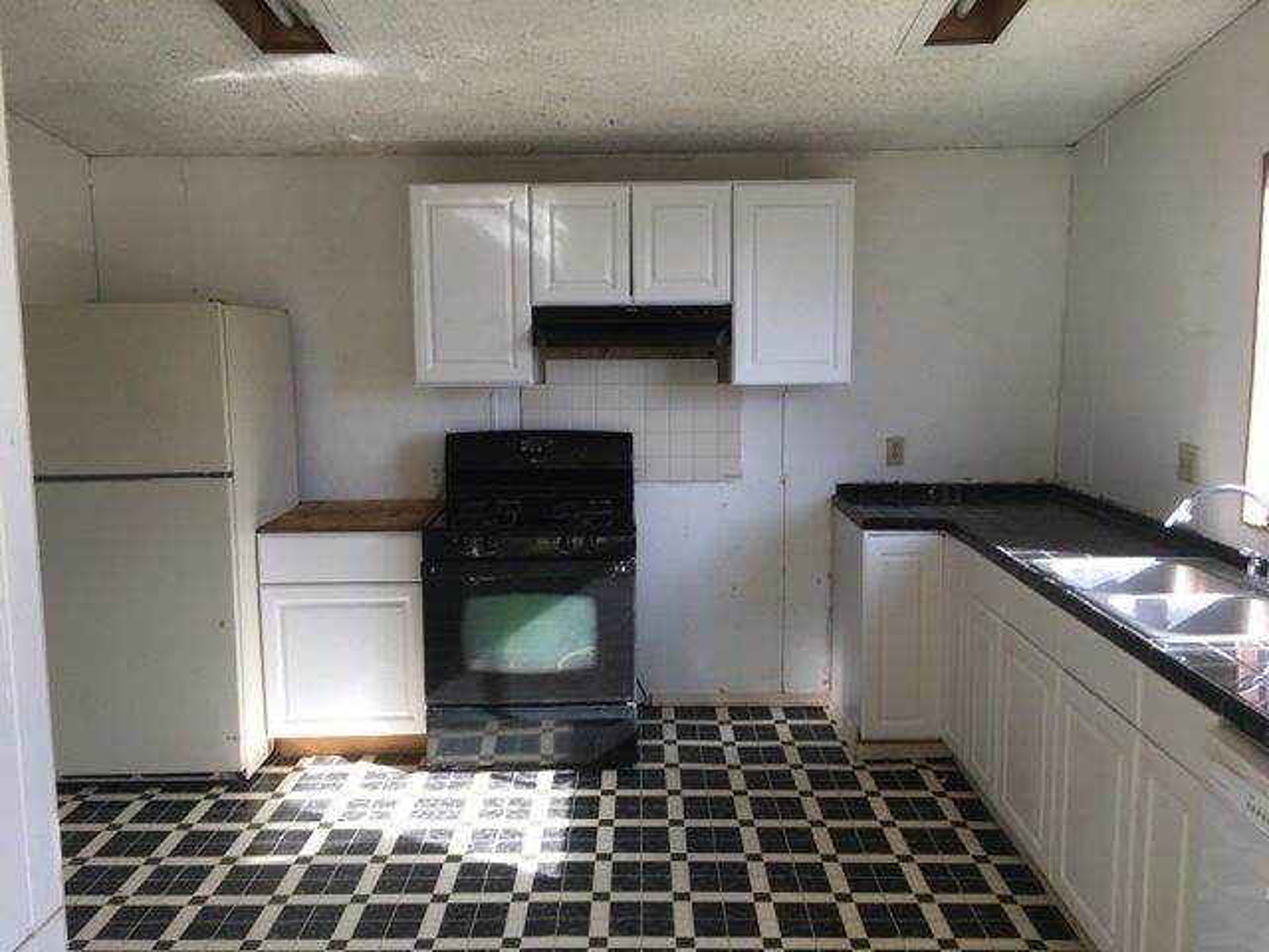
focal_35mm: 29
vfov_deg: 48.2
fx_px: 1063
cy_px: 476
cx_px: 634
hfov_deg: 61.7
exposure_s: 1/142
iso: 25
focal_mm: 4.15
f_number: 2.2
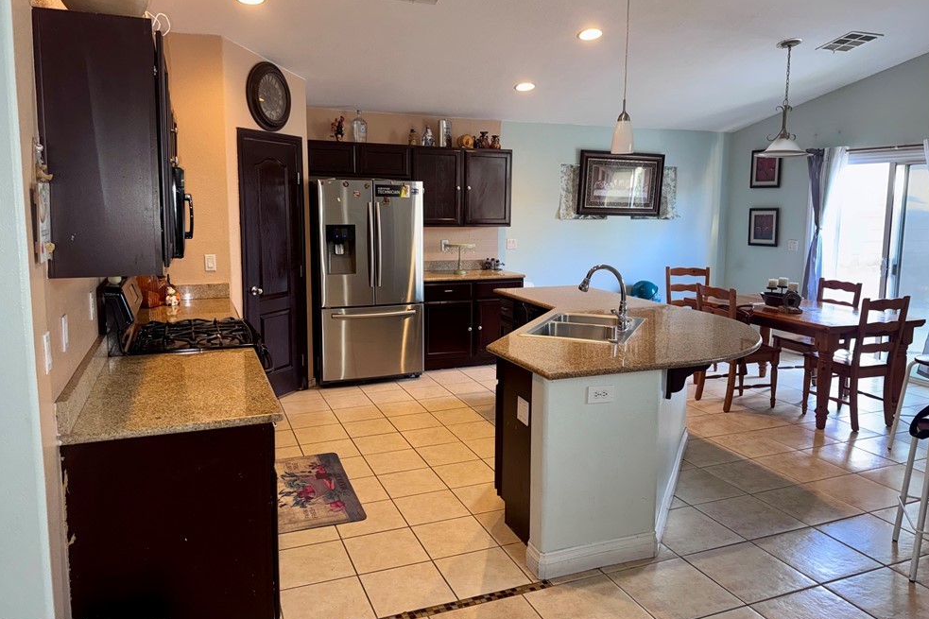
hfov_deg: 69.4
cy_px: 284
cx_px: 467
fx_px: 671
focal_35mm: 26
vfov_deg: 49.5
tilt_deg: -7.2
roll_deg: -0.5
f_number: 1.78
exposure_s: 1/19
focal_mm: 6.76
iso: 100
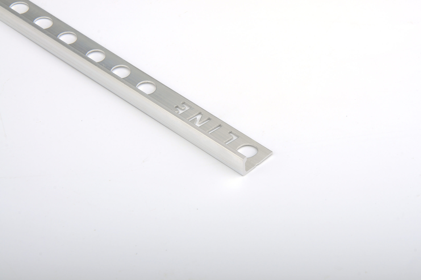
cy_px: 140
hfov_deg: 16.1
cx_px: 210
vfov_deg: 10.7
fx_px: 1489
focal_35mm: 128
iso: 100
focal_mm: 85
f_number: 20
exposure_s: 1/160
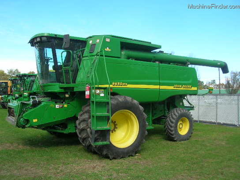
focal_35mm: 34
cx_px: 120
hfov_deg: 54.0
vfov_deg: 41.8
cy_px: 90
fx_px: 236
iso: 50
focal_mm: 5.7
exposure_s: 1/159
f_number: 4.9
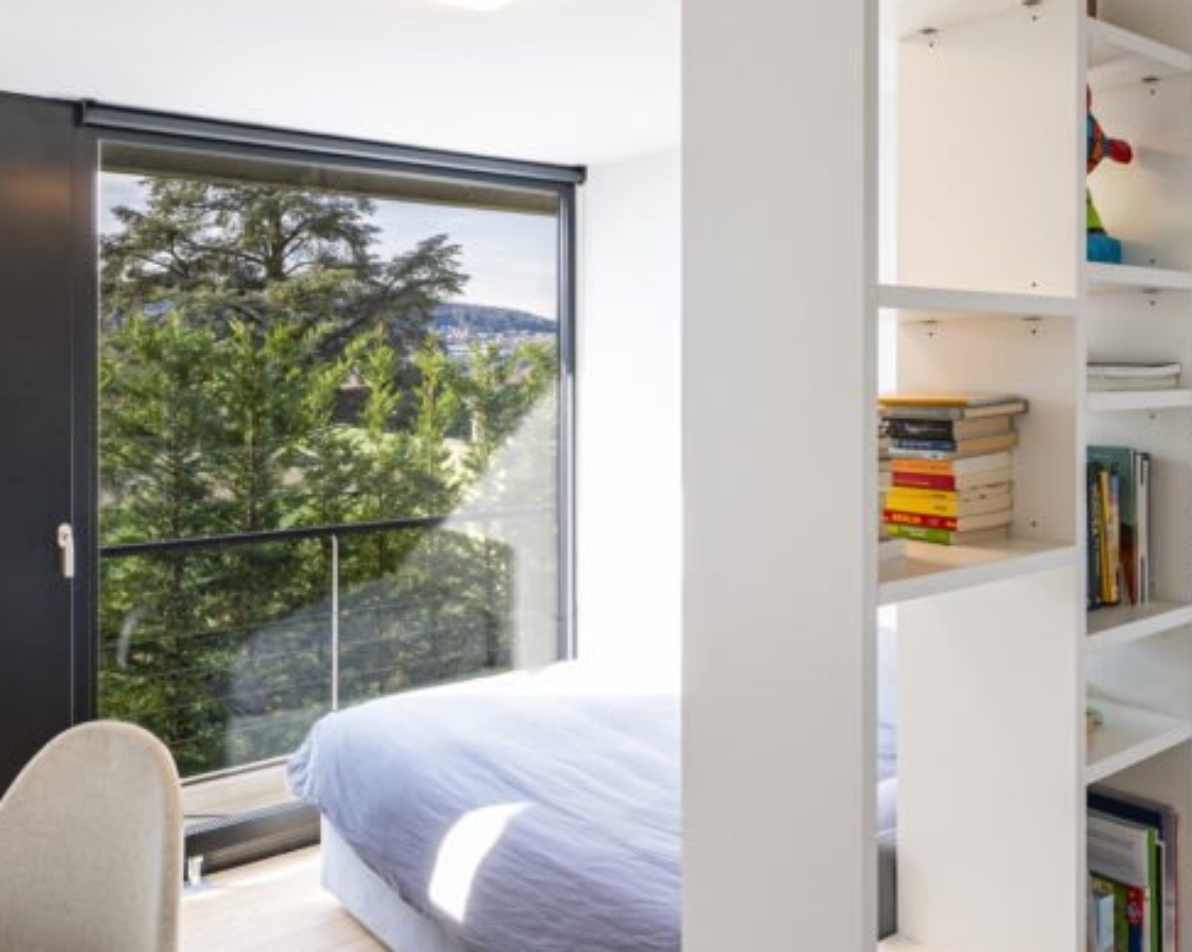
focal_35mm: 32
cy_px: 365
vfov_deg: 45.4
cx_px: 694
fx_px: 1128
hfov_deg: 55.4
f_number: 9
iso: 64
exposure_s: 1/3
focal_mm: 14
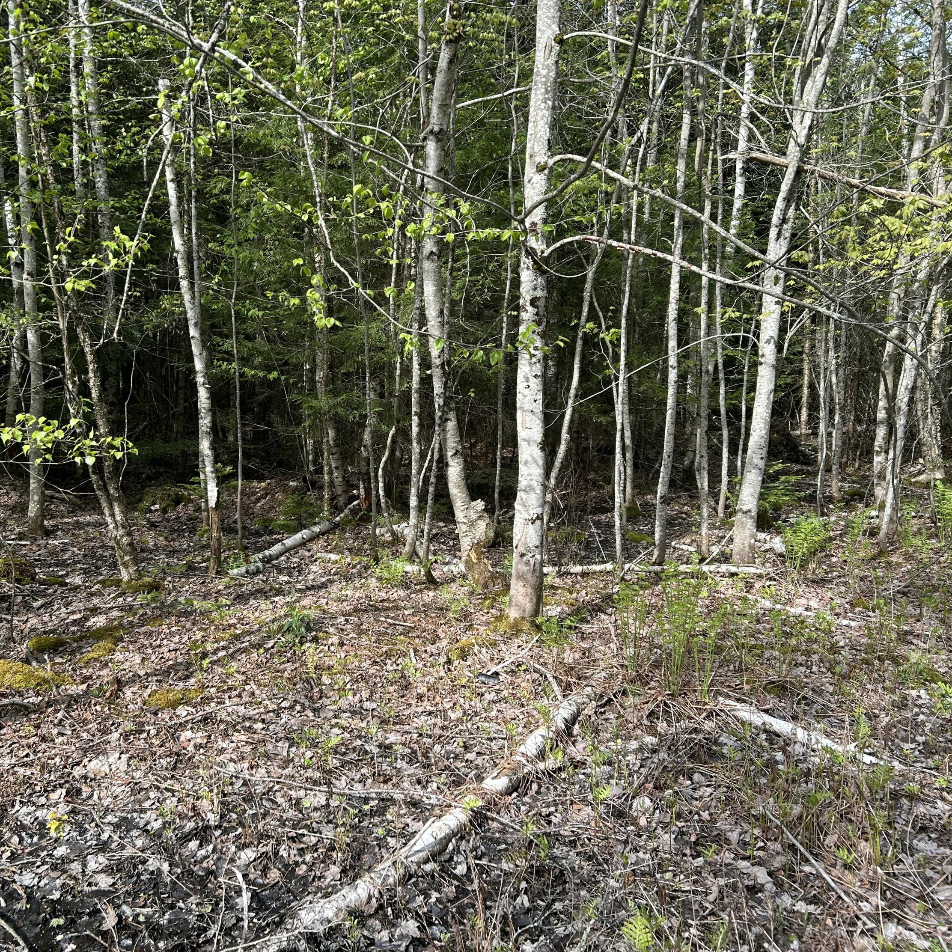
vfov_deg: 52.5
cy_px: 473
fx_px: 965
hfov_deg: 52.2
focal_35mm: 31
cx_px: 388
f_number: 1.5
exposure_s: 1/917
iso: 50
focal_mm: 5.7
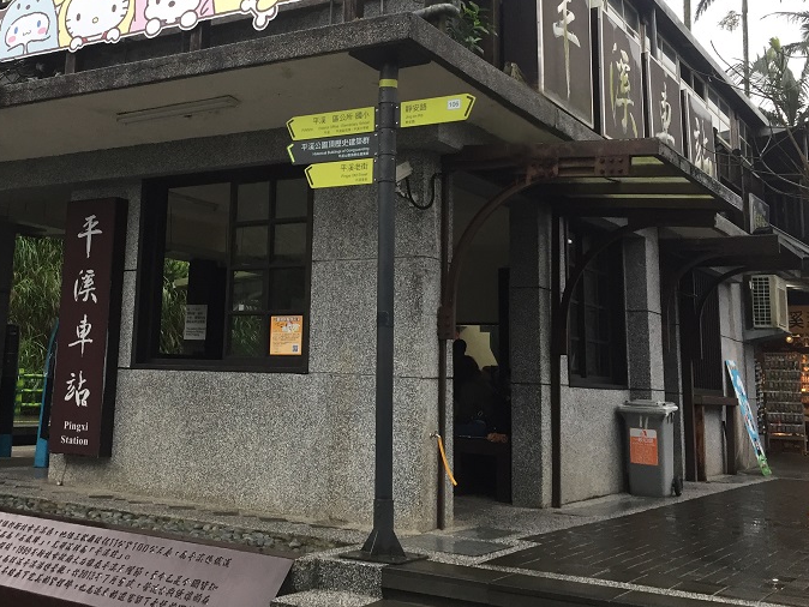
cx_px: 287
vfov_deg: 33.2
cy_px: 184
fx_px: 1005
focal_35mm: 43
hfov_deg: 43.4
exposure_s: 1/30
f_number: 2.2
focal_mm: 4.15
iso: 32
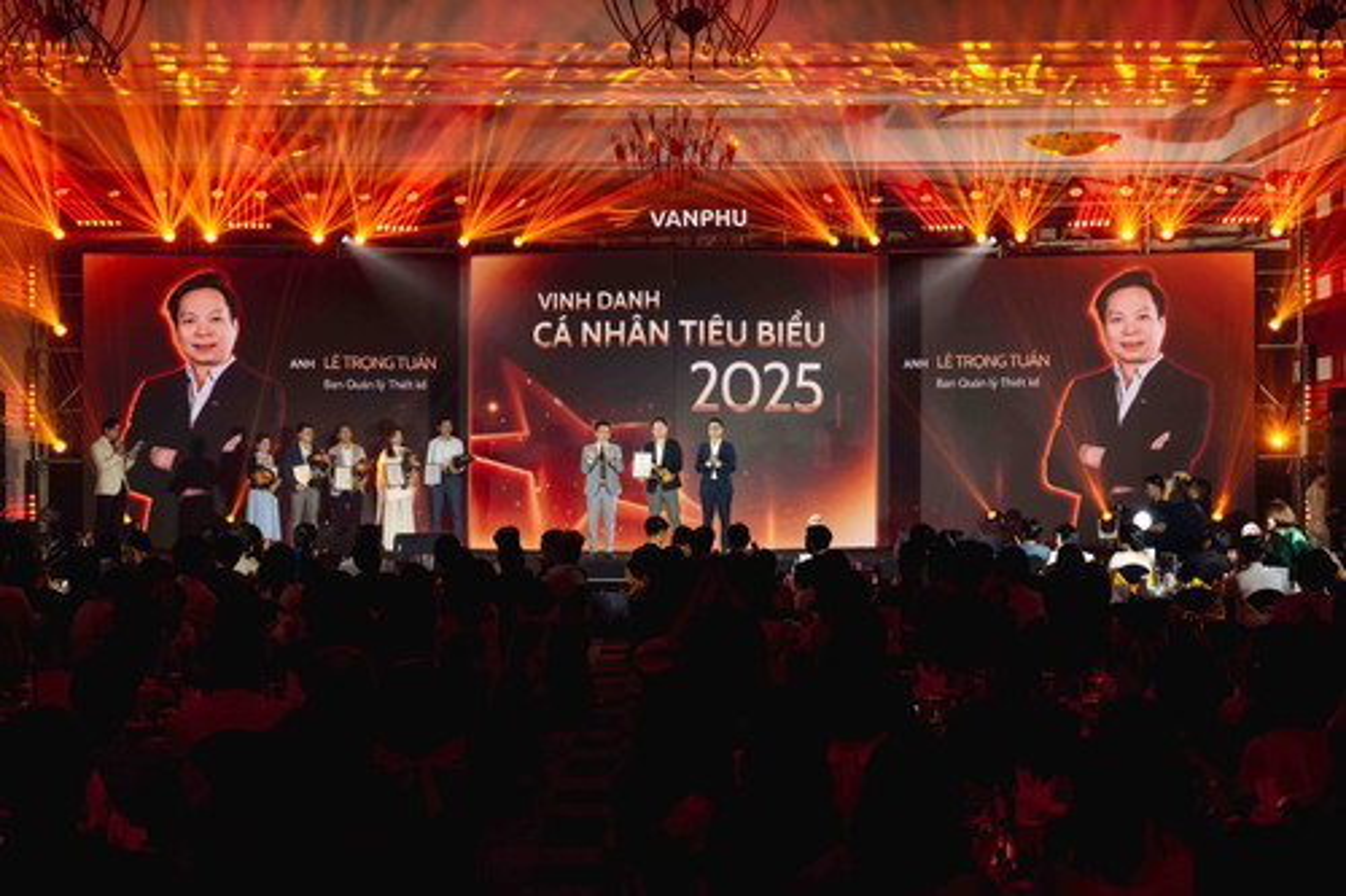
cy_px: 448
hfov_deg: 38.2
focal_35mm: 52
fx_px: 1943
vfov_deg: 26.0
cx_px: 673
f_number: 4.5
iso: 1600
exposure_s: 1/100
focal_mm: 52
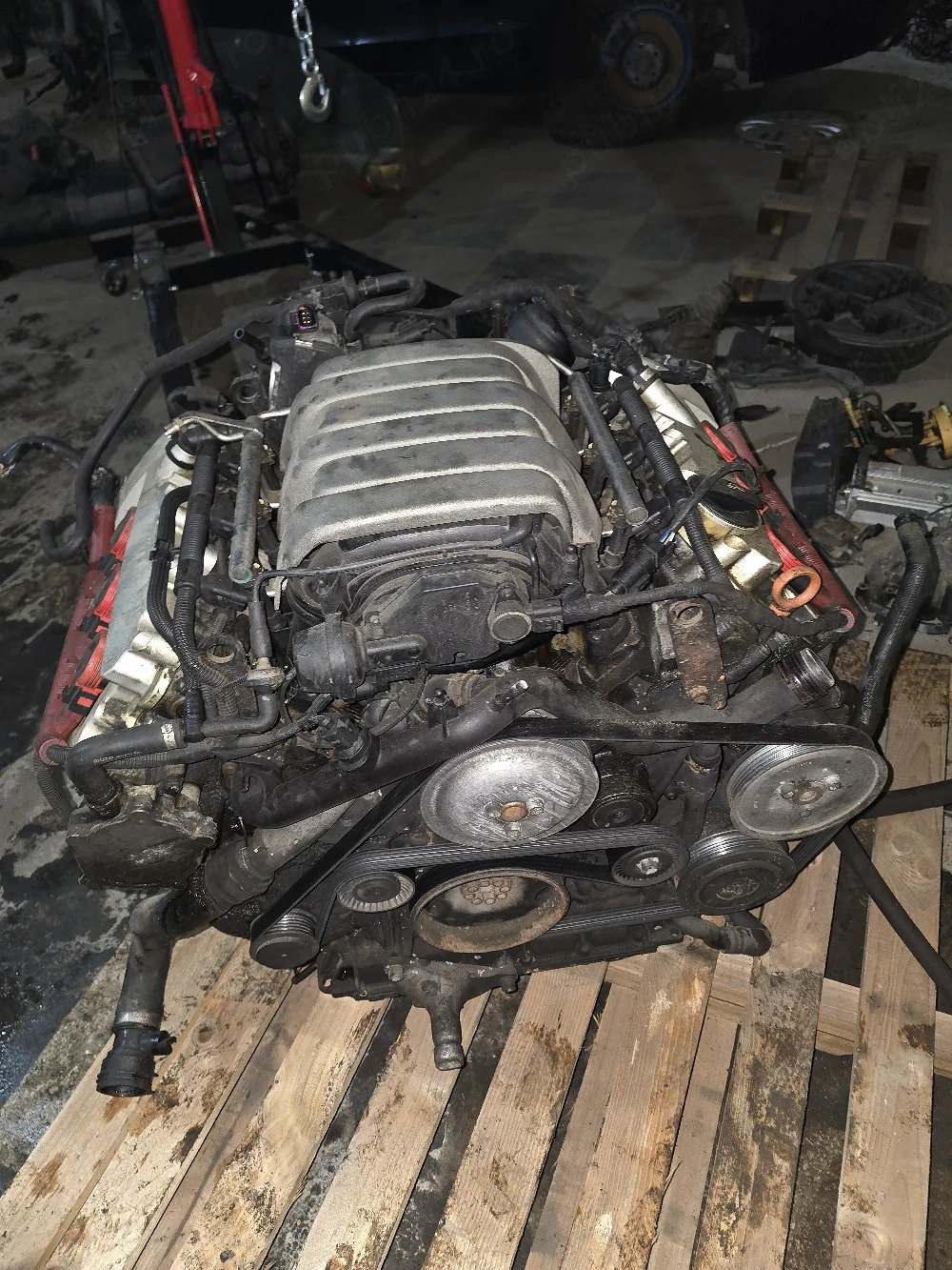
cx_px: 476
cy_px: 635
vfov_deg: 73.9
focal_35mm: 23
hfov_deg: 58.9
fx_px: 843
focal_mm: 6.3
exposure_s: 1/12
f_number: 1.7
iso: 160
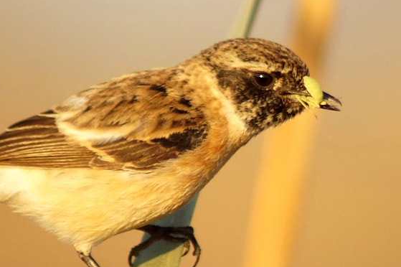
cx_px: 310
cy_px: 116
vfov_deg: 1.1
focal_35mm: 1287
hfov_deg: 1.6
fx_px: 14327
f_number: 6.3
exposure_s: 1/500
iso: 400
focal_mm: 300
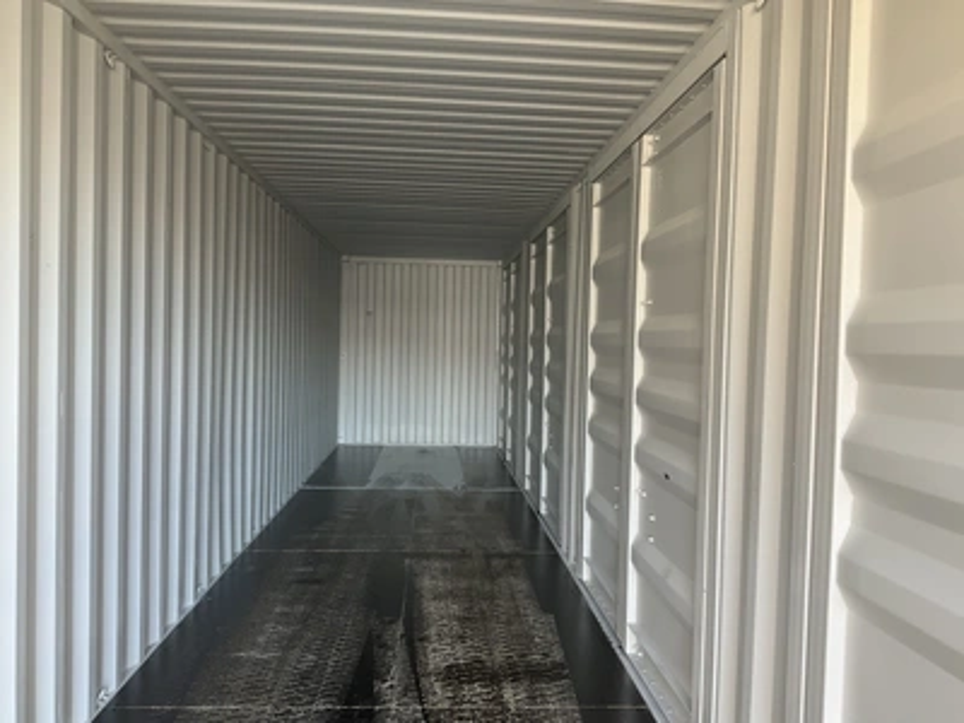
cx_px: 482
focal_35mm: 29
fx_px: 808
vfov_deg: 48.2
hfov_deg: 61.7
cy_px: 362
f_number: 1.8
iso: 64
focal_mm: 3
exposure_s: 1/94
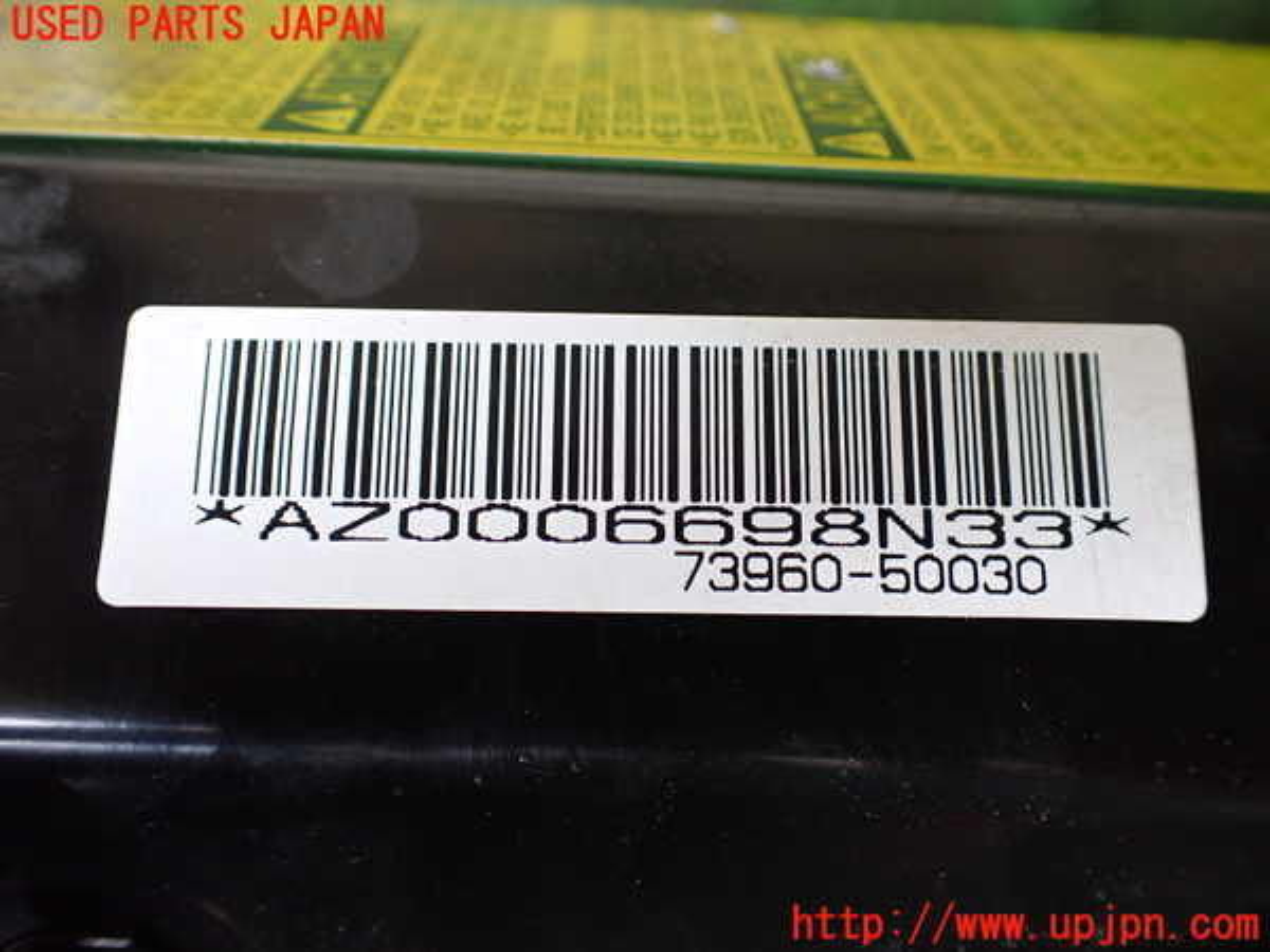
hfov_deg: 60.0
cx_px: 635
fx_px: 1101
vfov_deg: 46.8
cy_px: 476
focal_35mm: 30
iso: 400
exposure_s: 1/125
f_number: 2.3
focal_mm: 5.4
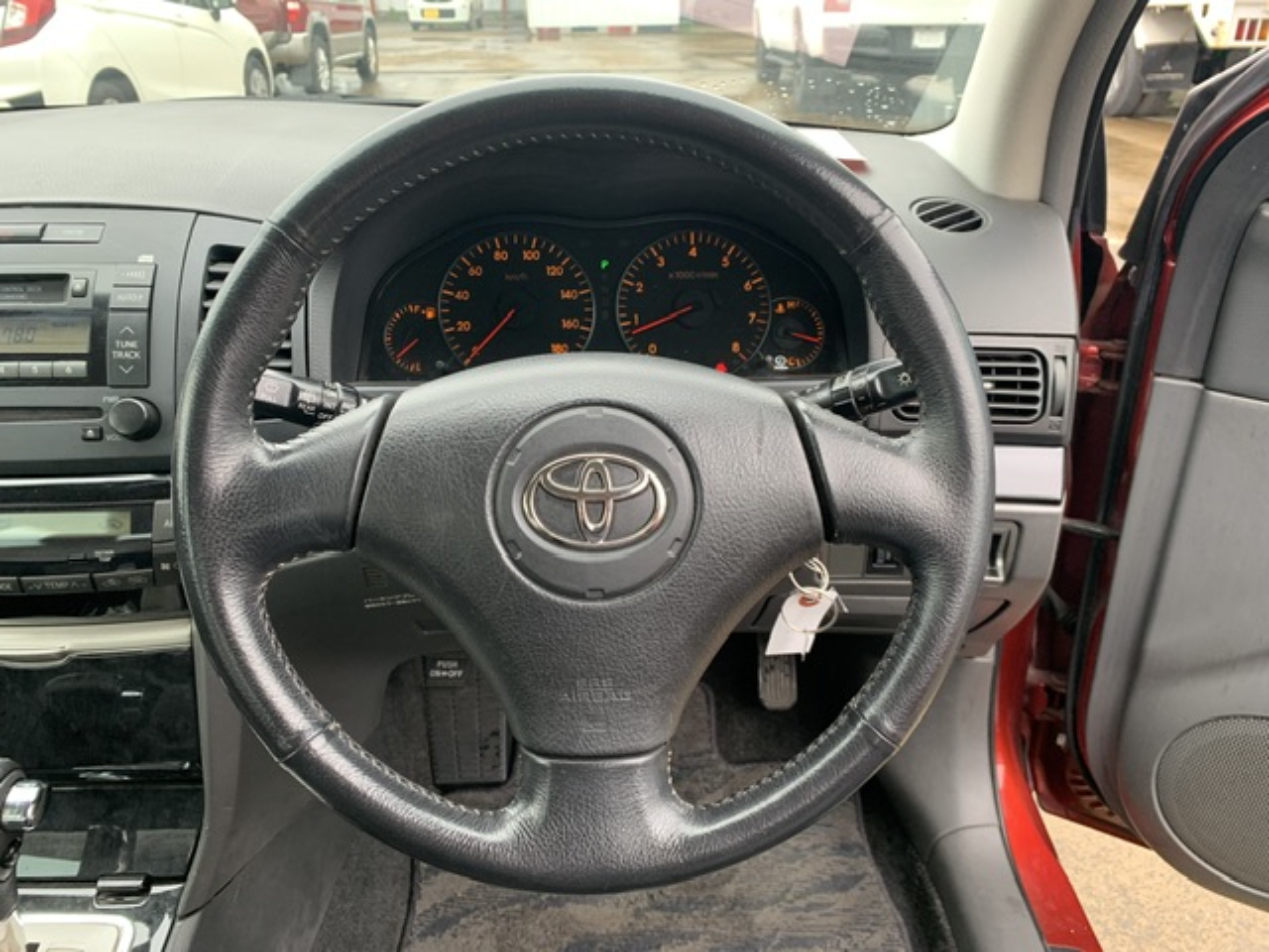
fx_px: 953
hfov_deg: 67.3
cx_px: 634
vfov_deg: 53.1
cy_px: 476
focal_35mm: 26
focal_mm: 4.25
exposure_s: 1/121
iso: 80
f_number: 1.8
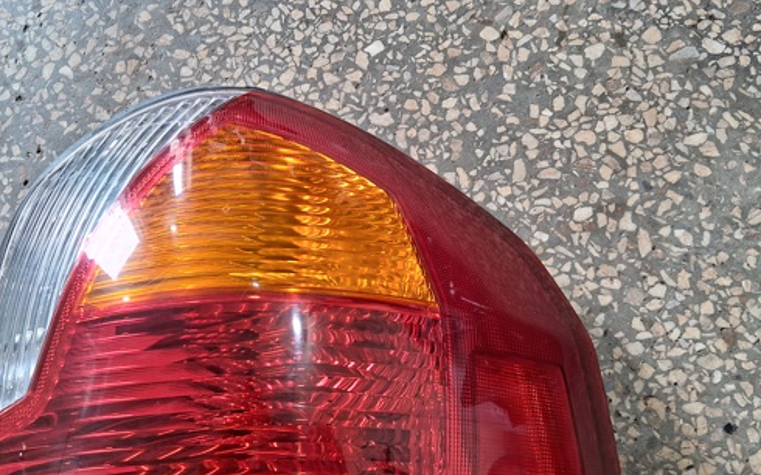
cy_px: 282
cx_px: 337
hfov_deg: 53.9
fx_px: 746
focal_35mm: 36
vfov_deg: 35.2
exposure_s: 1/50
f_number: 1.8
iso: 320
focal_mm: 3.98
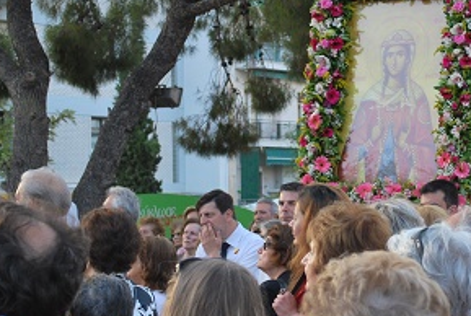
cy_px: 139
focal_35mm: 109
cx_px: 385
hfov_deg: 18.5
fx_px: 1429
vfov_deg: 12.6
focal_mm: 42
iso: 200
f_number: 5.3
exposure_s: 1/100
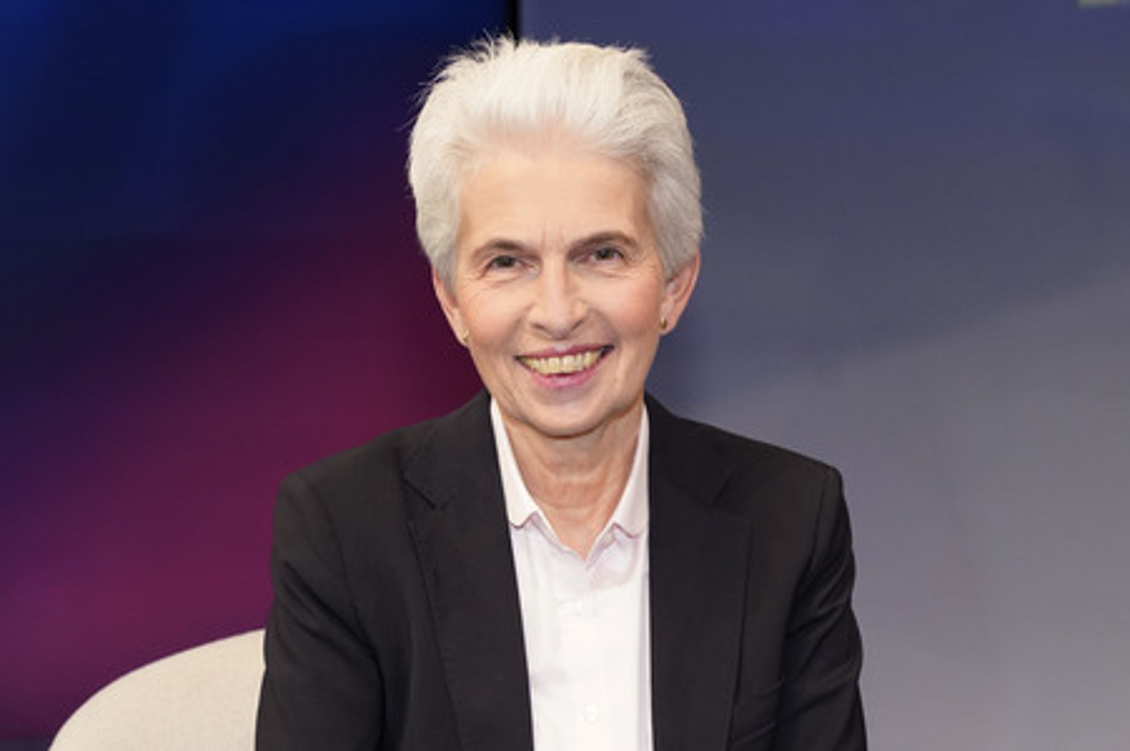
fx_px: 1788
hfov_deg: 35.1
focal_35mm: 57
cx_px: 565
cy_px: 376
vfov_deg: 23.7
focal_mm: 57
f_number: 5.6
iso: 2000
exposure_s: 1/125
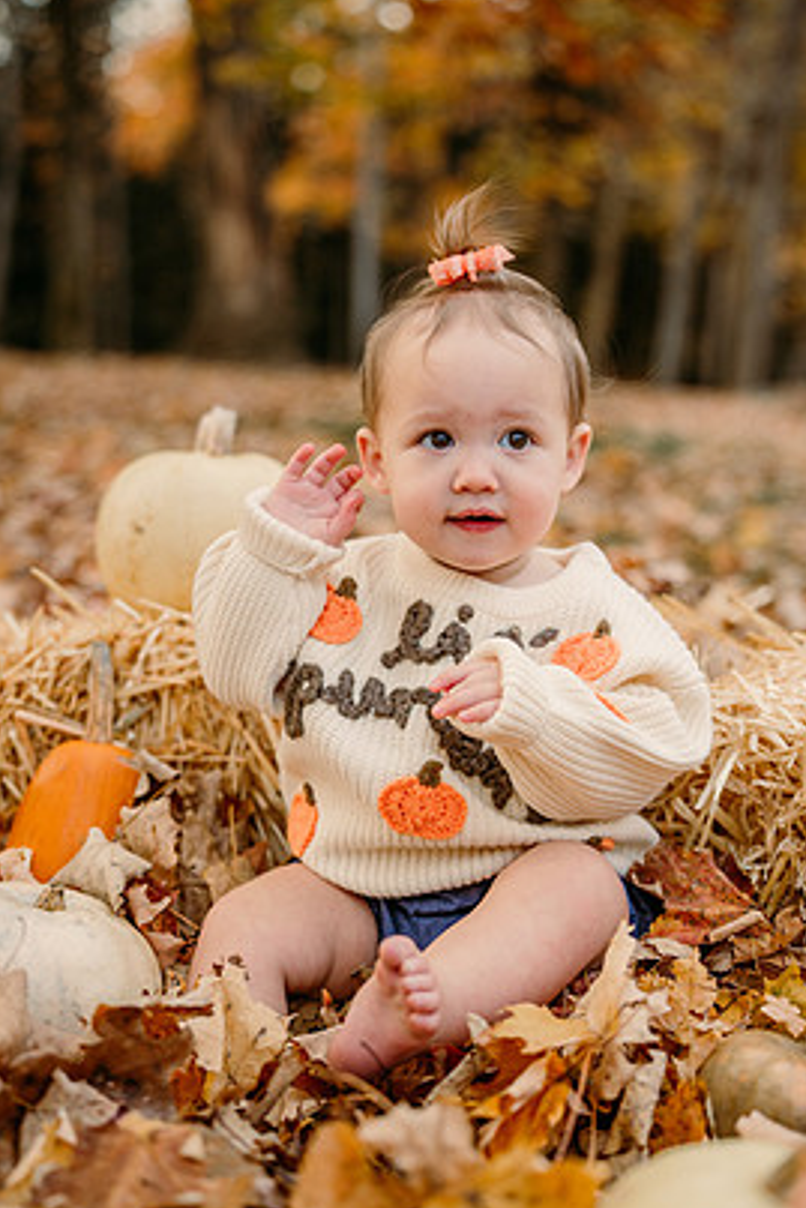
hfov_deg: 28.1
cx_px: 440
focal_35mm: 48
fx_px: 1610
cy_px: 629
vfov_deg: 41.1
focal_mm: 43
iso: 250
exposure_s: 1/400
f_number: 2.2
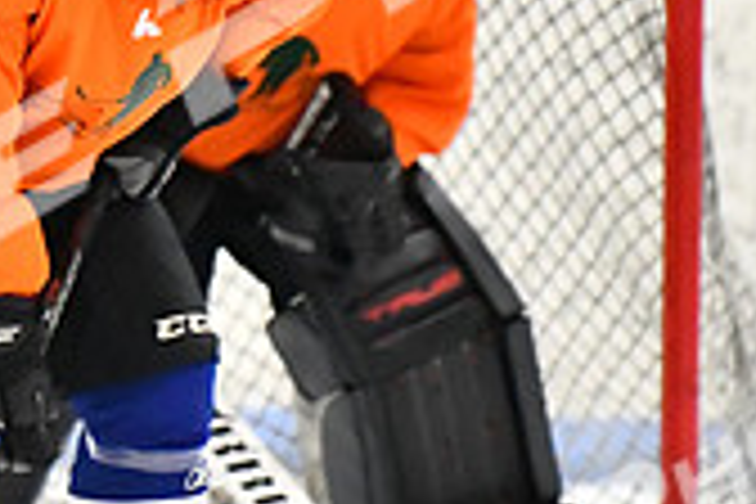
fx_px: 20704
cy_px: 191
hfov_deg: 2.1
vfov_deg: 1.4
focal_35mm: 986
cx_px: -90
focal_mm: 190
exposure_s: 1/1250
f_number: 2.8
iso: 6400
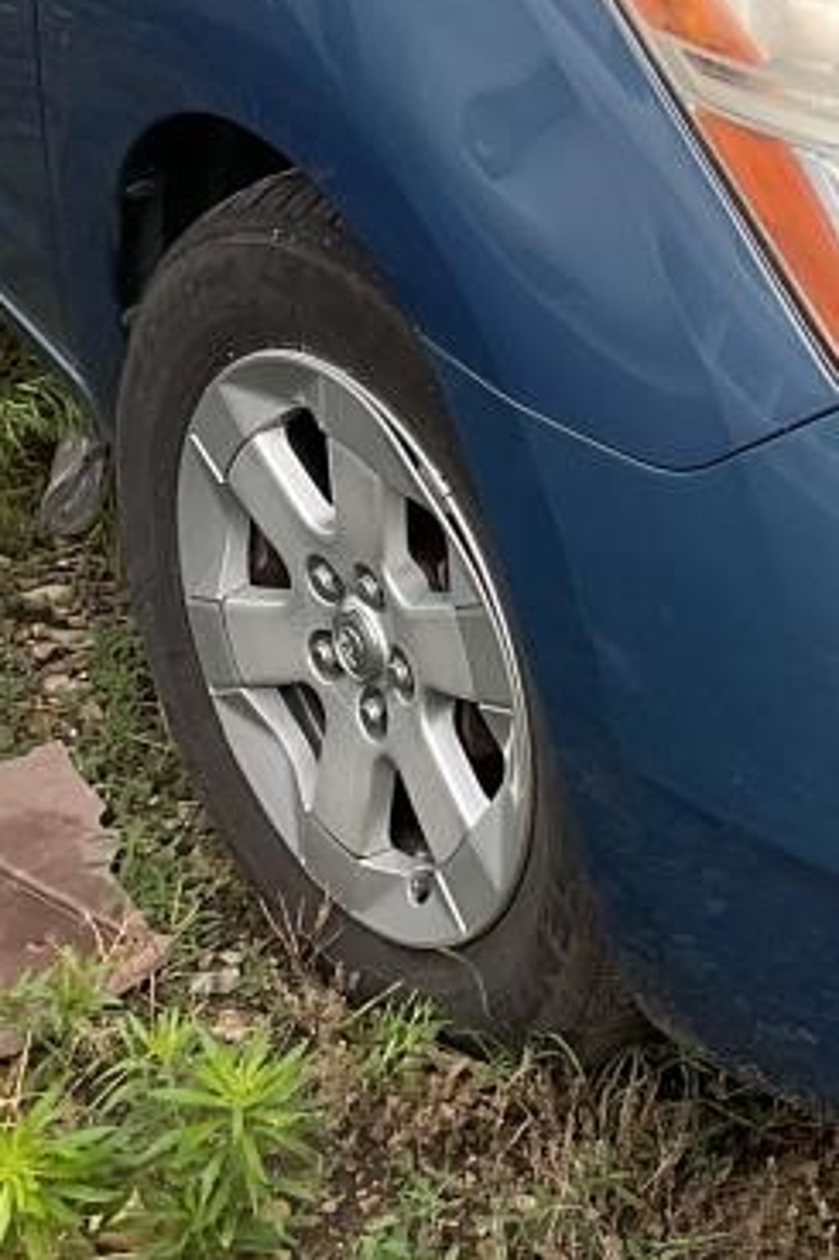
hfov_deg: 12.8
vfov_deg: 18.8
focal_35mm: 105
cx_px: 894
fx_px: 3674
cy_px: -79
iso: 16
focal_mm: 3
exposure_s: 1/272
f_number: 1.8
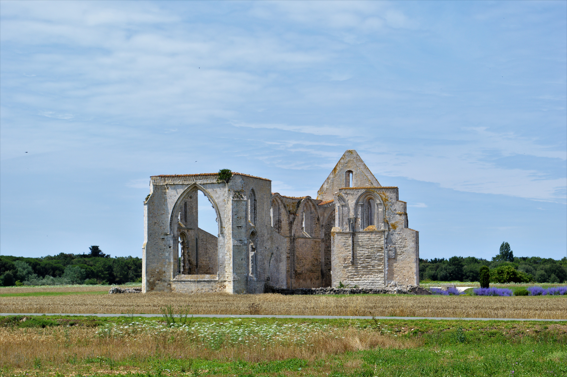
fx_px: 1298
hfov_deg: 24.6
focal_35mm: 82
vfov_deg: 16.5
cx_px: 284
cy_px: 188
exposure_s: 1/640
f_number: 8
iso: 200
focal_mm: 55
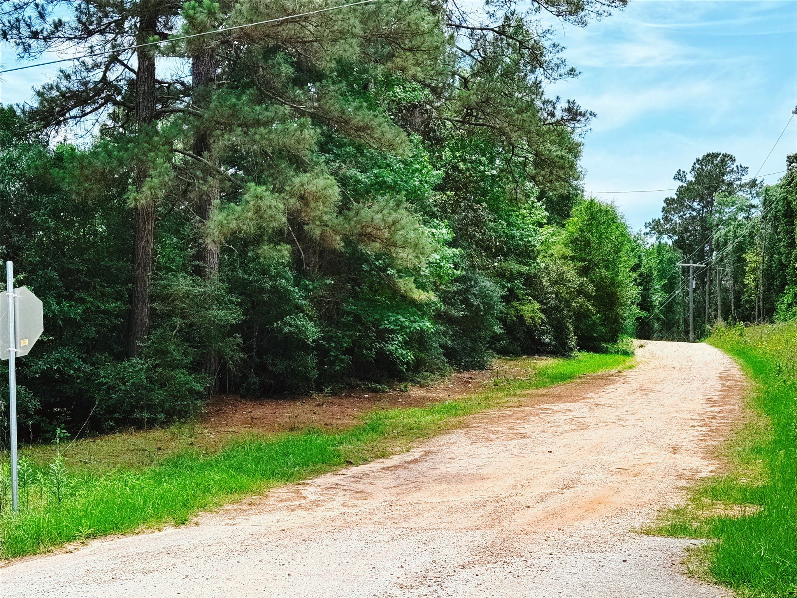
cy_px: 299
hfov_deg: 39.7
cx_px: 398
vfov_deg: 30.3
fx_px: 1105
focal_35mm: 48
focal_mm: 6.76
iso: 64
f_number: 1.78
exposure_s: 1/1637
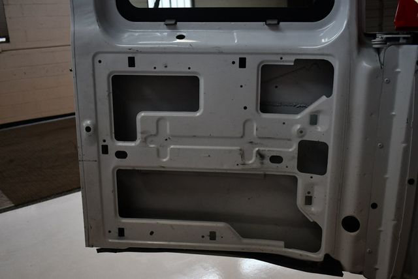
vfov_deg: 36.9
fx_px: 418
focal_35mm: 36
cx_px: 209
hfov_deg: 53.1
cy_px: 140
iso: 800
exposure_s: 1/200
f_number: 3.5
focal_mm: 18
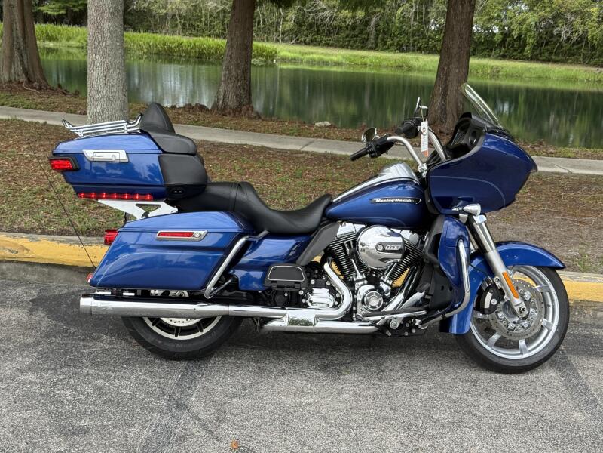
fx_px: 836
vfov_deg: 30.3
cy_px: 226
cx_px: 302
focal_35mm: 48
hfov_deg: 39.7
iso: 100
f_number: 1.78
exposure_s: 1/1000
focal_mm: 6.76
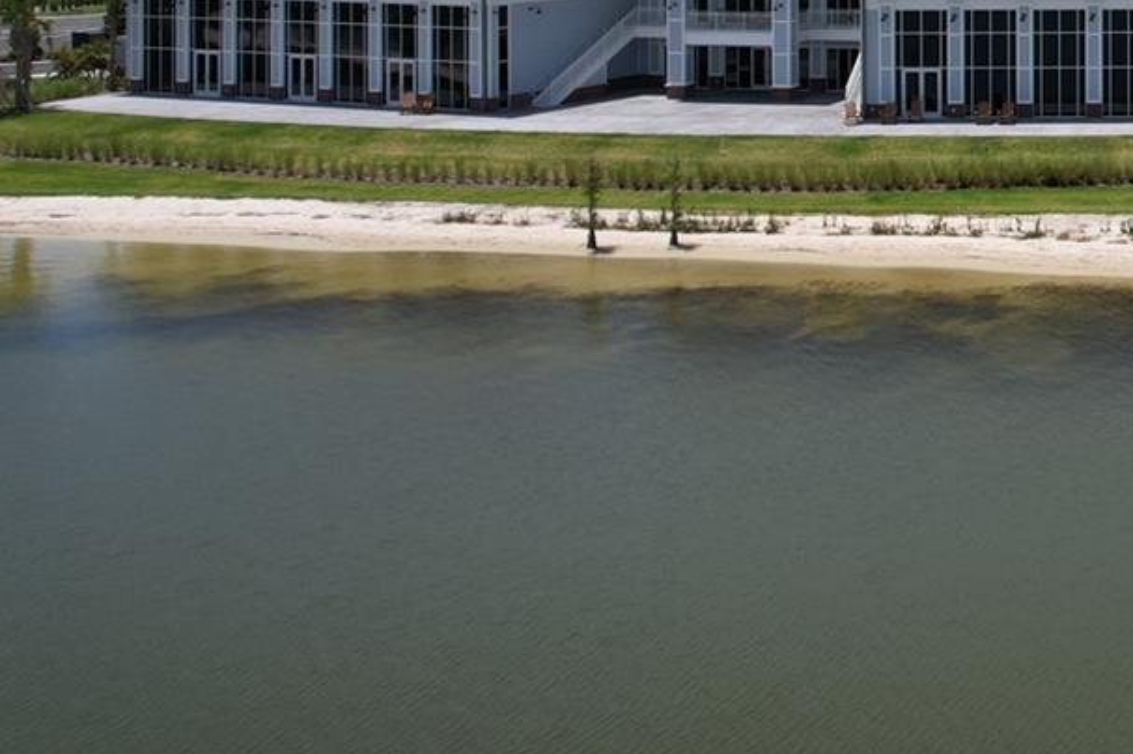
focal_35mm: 58
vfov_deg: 21.5
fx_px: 1824
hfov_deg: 29.0
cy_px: -174
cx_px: 1419
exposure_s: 1/3000
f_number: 2.8
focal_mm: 8.38
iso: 100
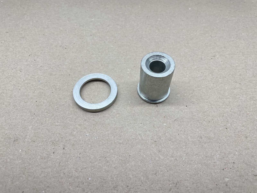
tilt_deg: -57.2
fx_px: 193
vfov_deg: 53.1
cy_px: 96
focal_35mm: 26
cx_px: 128
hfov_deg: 67.3
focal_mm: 4.2
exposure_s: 1/100
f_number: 1.6
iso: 50
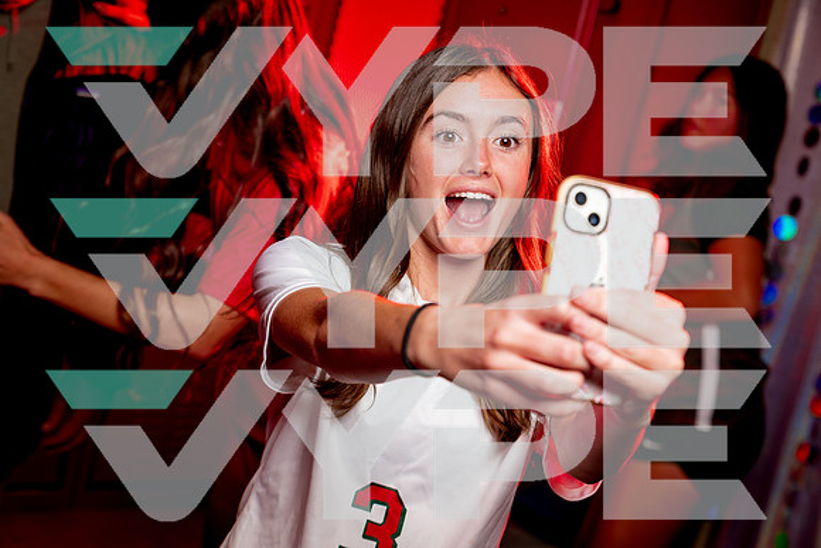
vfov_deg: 20.9
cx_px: 410
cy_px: 274
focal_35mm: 65
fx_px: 1483
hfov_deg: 31.0
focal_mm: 65
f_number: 4.5
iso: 160
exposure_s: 1/250
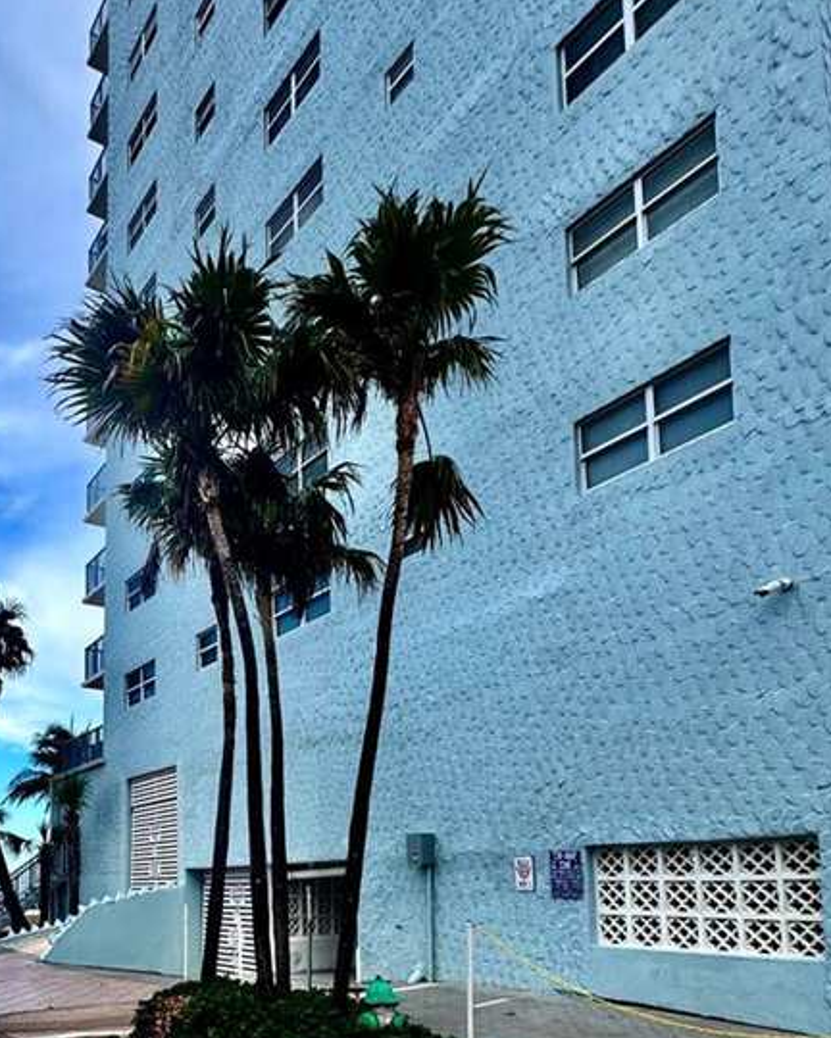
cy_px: 821
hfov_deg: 50.6
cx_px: 192
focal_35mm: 27
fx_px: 830
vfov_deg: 59.4
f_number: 2.2
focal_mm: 2.22
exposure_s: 1/390
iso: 40
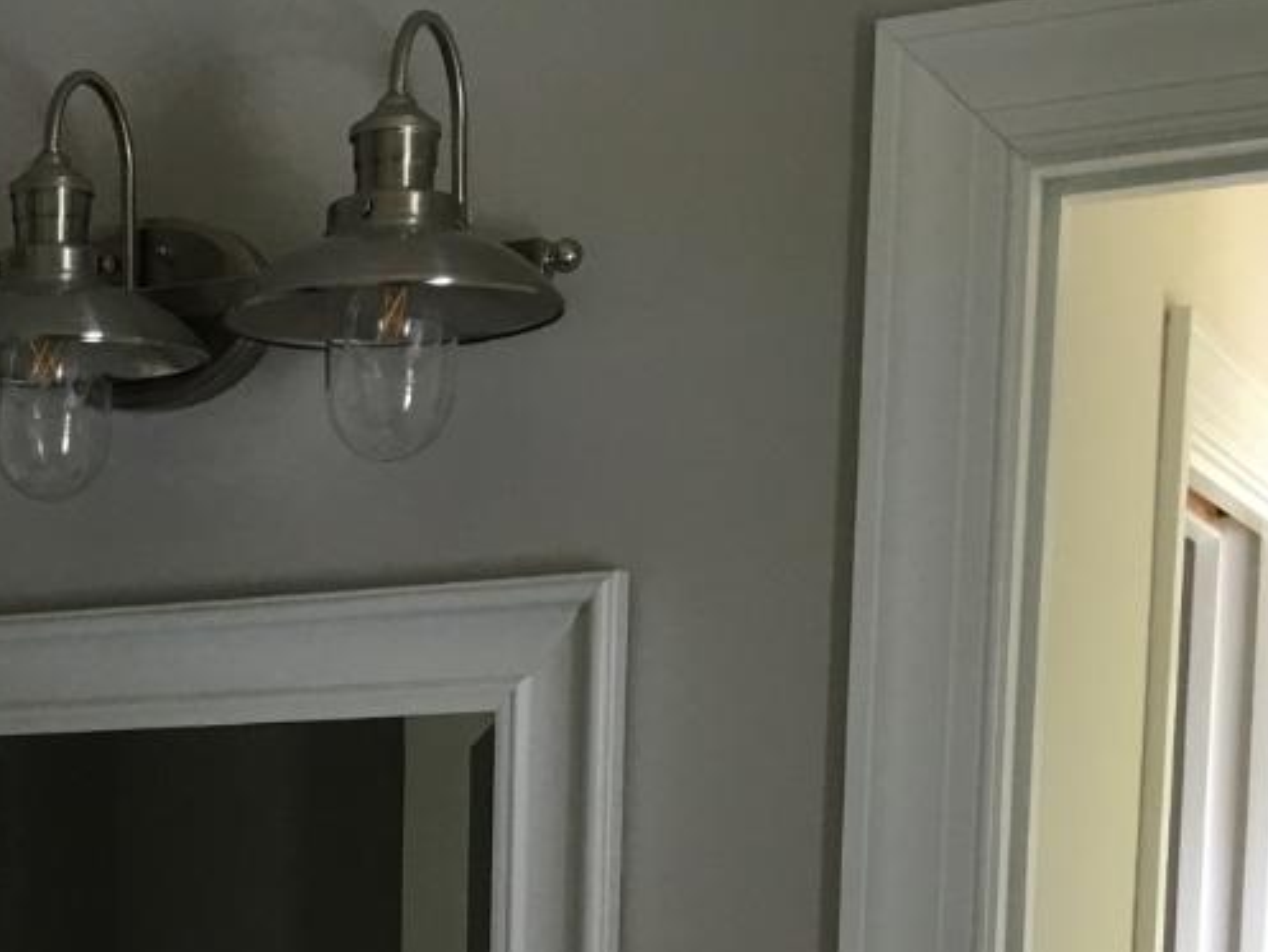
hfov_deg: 22.3
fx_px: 3078
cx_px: -31
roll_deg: -0.2
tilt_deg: -6.3
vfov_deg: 16.3
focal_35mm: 84
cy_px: 1368
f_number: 2.2
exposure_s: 1/15
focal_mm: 4.15
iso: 25
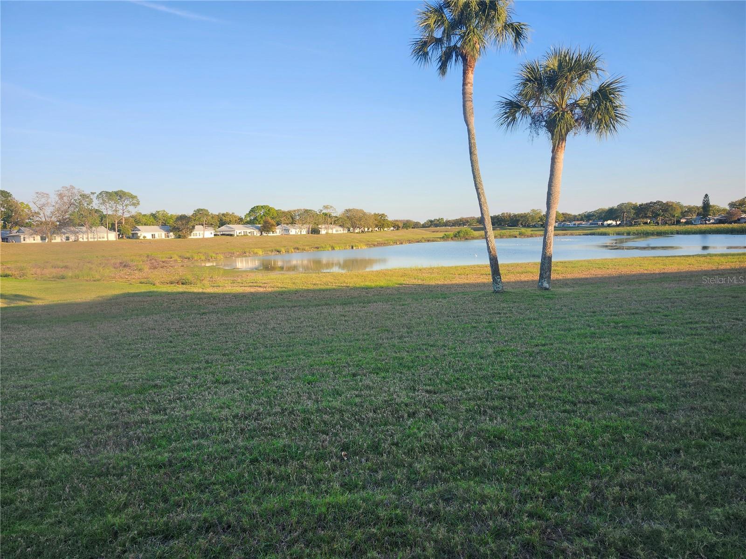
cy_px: 280
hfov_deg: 73.9
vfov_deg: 58.9
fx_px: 496
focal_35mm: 23
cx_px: 373
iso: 25
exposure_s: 1/475
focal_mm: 5.54
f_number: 1.8
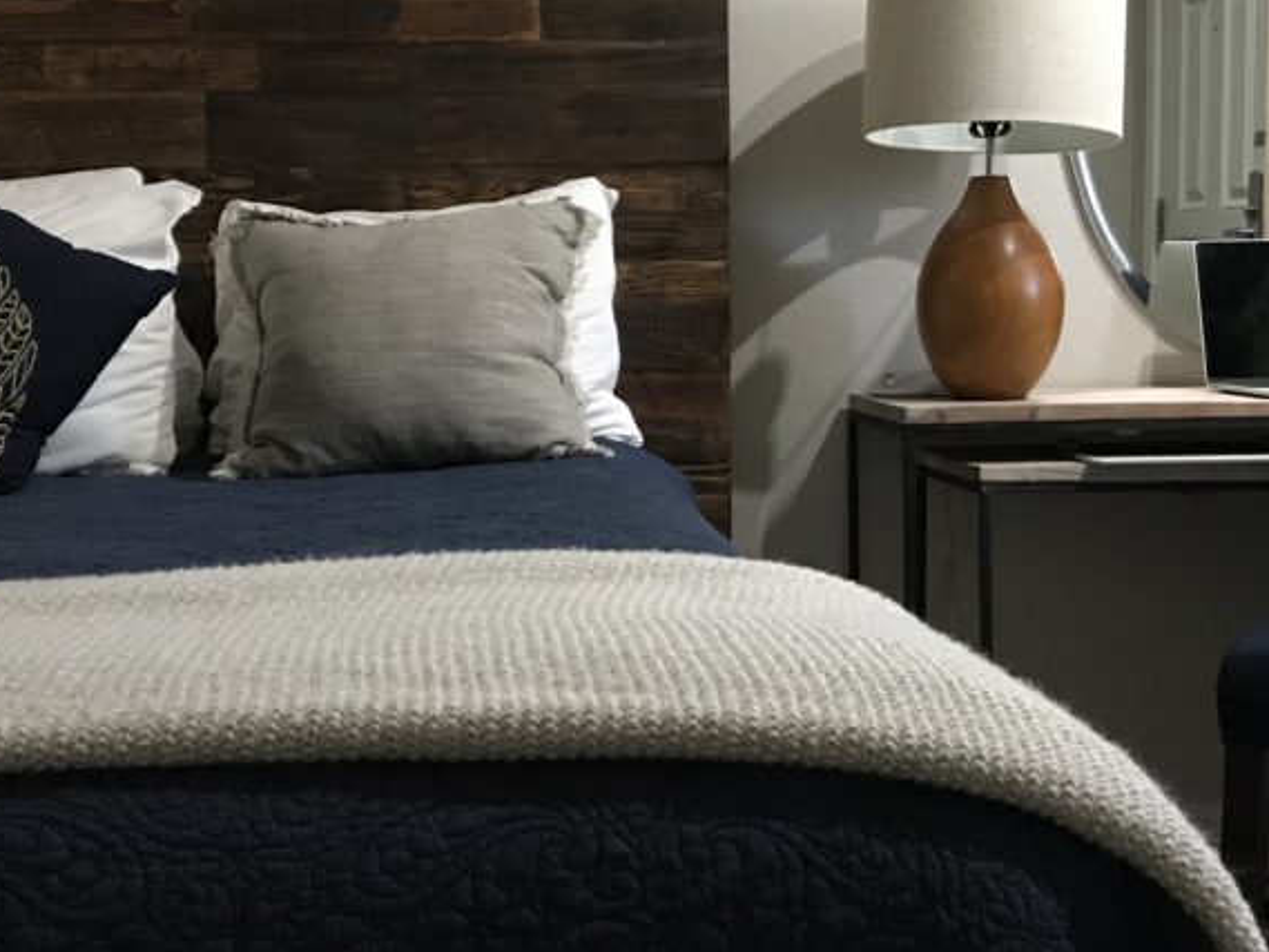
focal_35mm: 59
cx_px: 522
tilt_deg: -5.7
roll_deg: -0.6
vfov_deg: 24.8
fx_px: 2163
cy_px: 464
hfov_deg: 32.6
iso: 100
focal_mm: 3.99
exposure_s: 1/7
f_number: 1.8
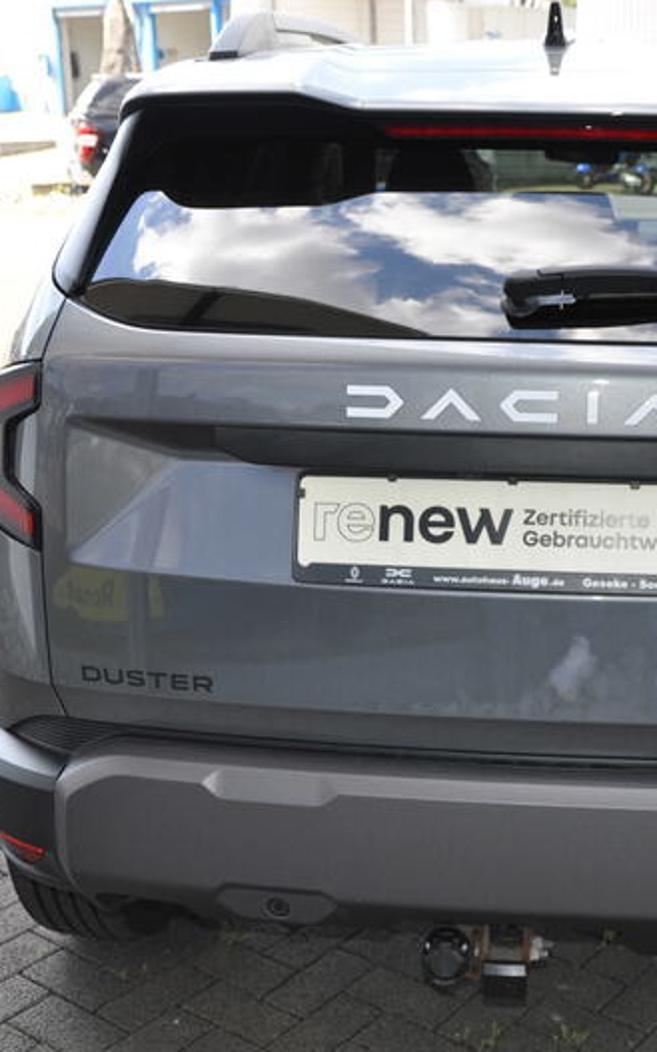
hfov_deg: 25.0
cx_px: 513
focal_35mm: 51
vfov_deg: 39.6
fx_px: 1462
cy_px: 529
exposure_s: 1/200
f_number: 3.8
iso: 220
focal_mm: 22
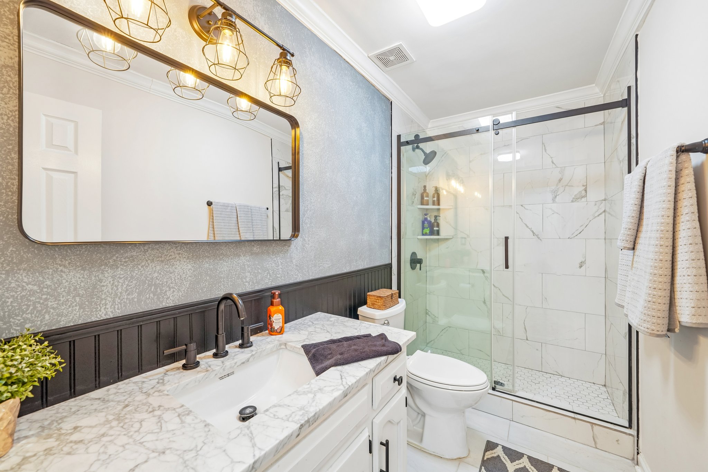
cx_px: 354
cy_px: 236
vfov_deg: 85.4
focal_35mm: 13
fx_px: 256
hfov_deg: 108.3
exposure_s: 1/8
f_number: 8
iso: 400
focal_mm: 13
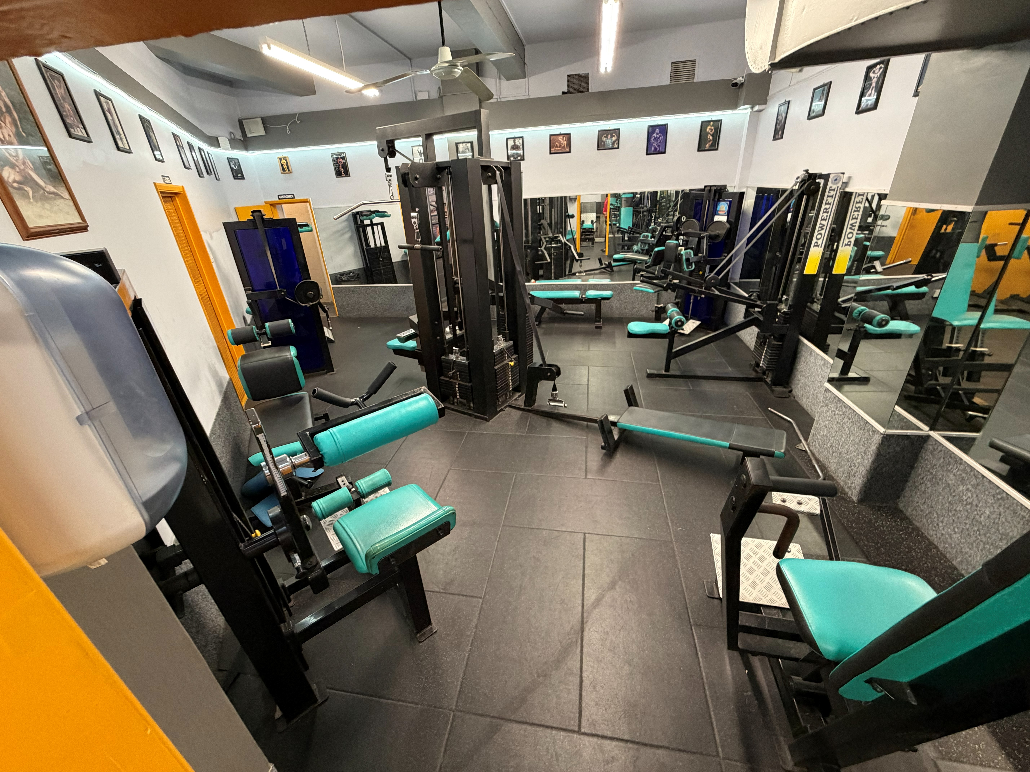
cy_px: 386
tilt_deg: -25.3
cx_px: 515
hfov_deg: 102.1
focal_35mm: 14
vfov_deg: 85.7
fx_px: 417
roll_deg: +3.5
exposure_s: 1/50
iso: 400
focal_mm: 2.22
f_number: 2.2
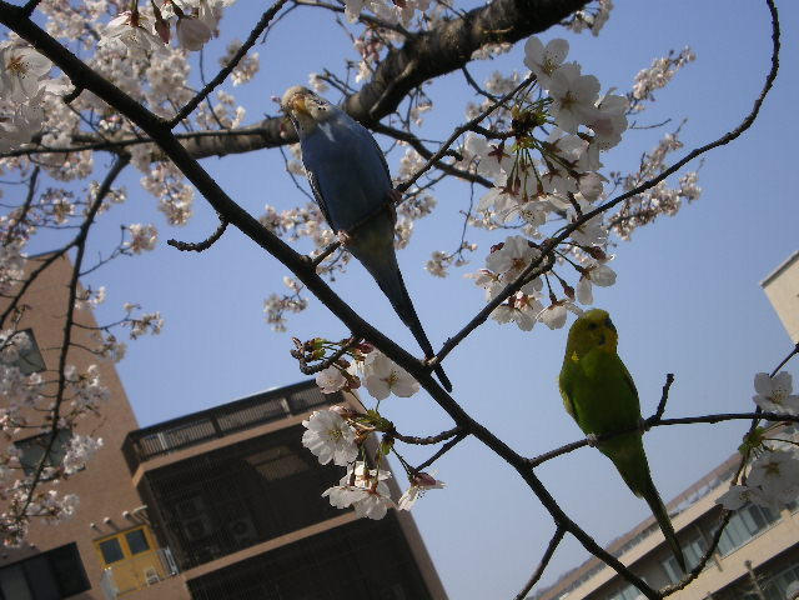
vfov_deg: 21.6
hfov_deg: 28.6
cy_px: 300
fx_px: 1570
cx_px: 400
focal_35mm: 68
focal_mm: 11.3
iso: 64
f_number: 6.2
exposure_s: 1/250
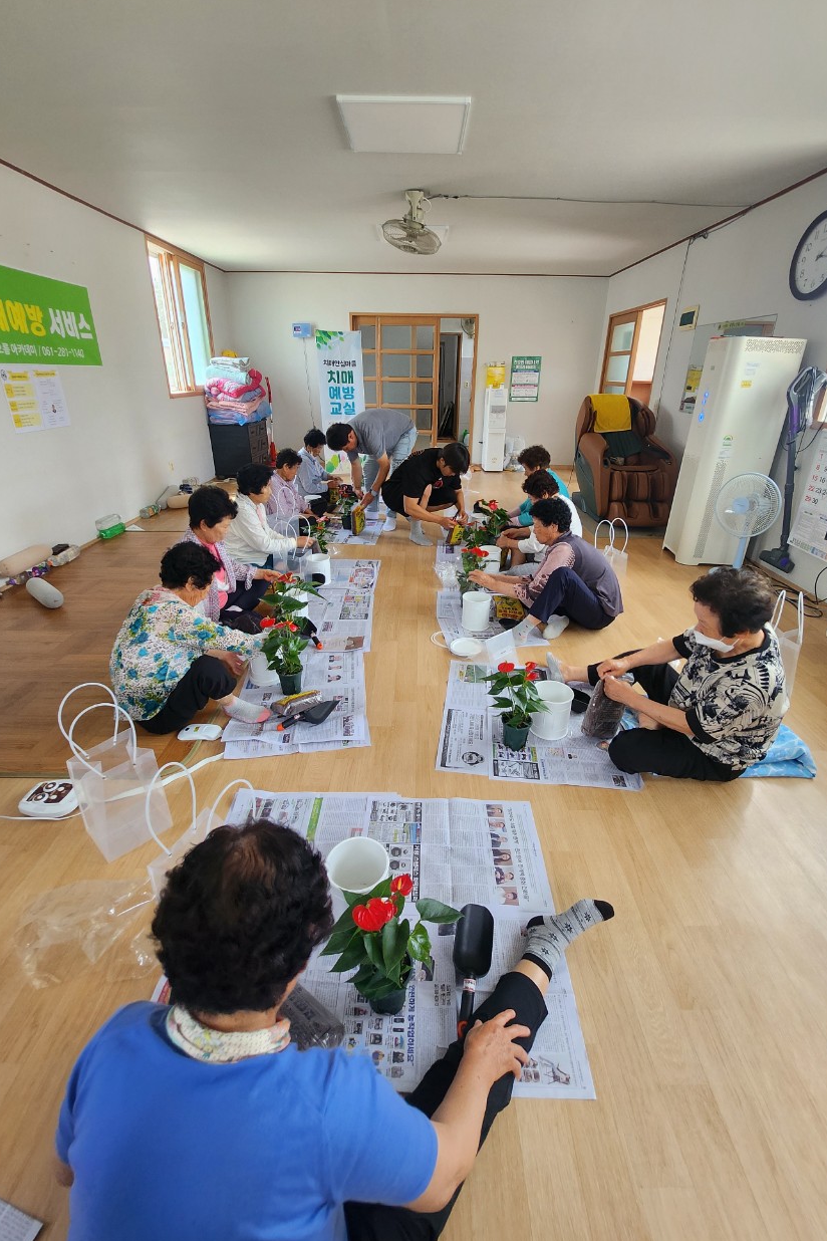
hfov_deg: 81.2
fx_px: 482
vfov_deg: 104.2
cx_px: 425
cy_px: 603
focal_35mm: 14
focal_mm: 1.7
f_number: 2.2
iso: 125
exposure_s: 1/60.2
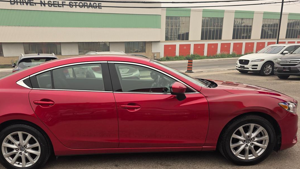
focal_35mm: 30
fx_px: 239
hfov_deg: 63.9
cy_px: 121
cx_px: 124
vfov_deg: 38.2
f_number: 1.7
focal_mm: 6.3
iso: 80
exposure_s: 1/1422
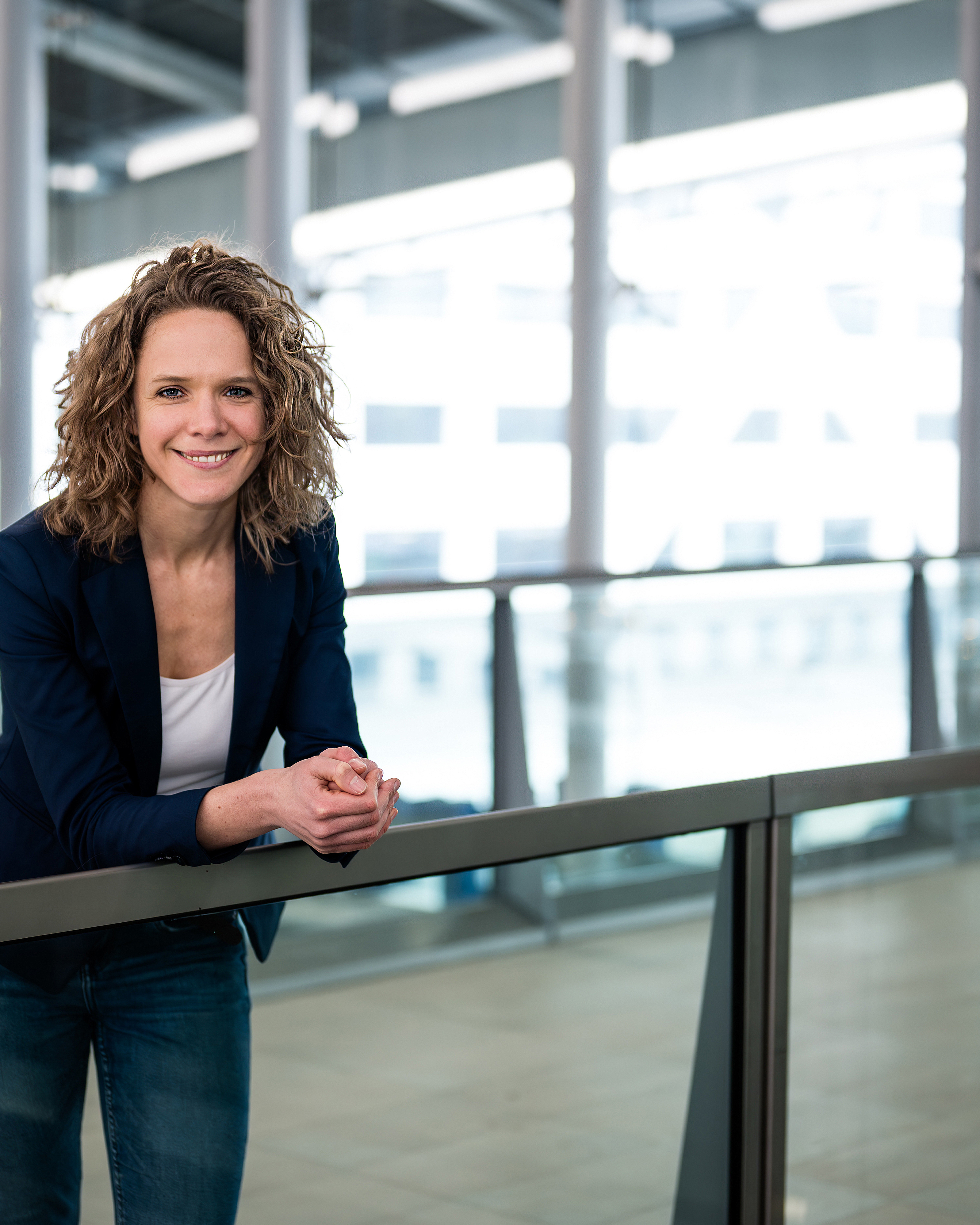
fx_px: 2574
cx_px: 419
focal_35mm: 71
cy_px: 612
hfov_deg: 21.5
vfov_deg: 26.8
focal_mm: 50
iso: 250
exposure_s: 1/200
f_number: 2
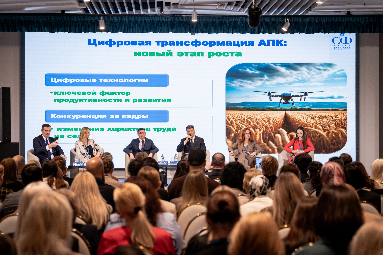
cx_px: 192
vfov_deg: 18.6
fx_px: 781
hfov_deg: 27.6
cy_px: 128
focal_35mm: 73
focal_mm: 70
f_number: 3.2
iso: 800
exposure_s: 1/200
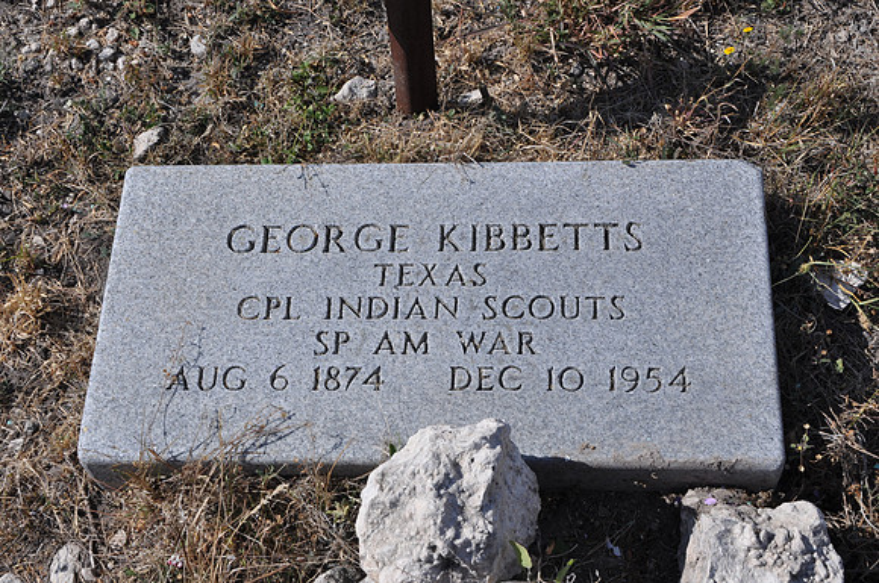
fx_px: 1390
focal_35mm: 57
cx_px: 440
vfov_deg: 23.7
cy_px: 292
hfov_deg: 35.1
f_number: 11
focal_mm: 38
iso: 200
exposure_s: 1/125
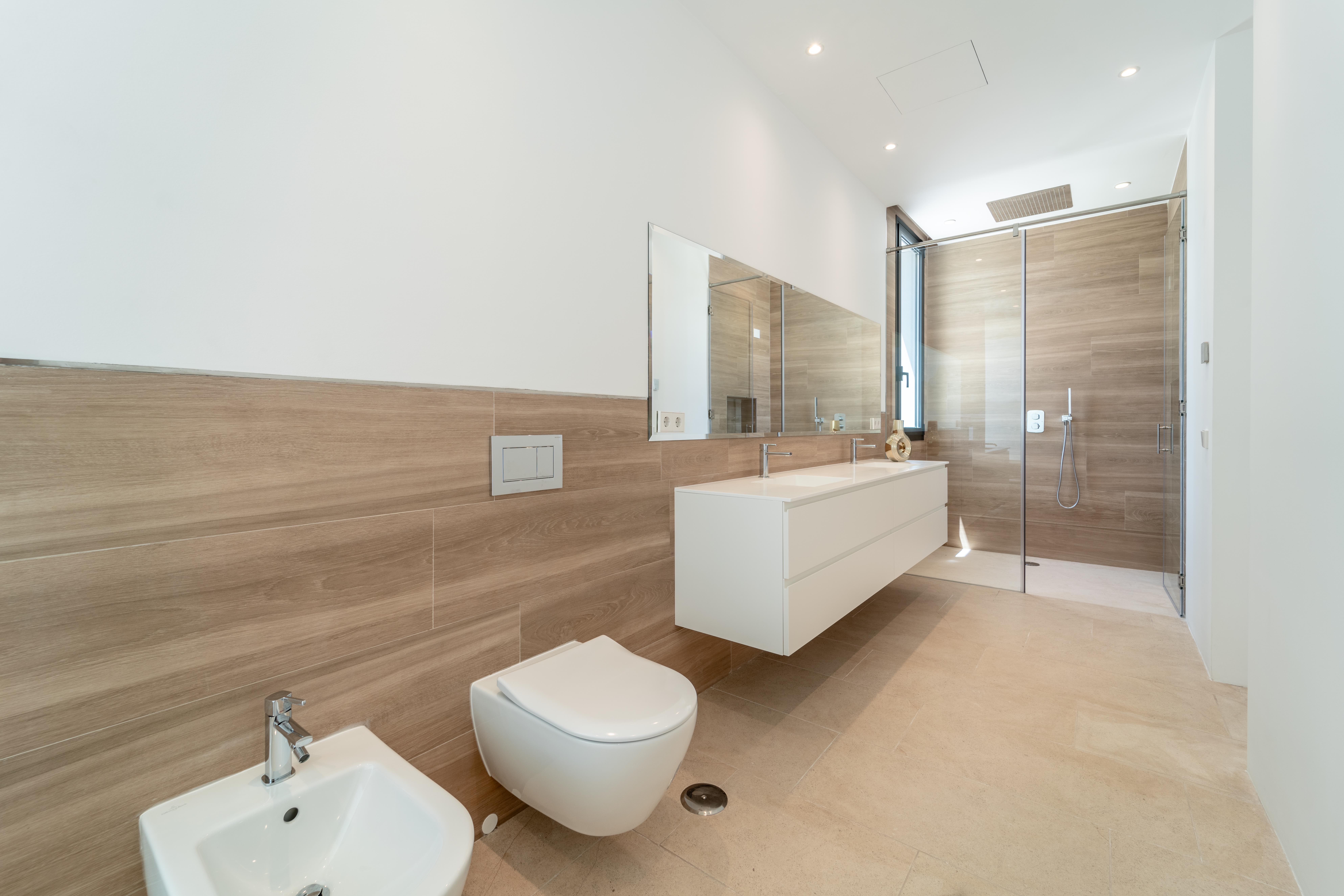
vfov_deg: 81.2
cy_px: 448
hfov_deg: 104.2
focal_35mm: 14
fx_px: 523
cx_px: 672
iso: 200
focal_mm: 14
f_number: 9
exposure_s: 1/60
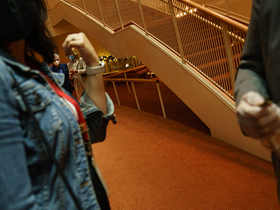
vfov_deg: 46.8
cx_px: 112
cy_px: 99
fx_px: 243
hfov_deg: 59.4
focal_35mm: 30
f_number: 3.2
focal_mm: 24
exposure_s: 1/200
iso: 2500
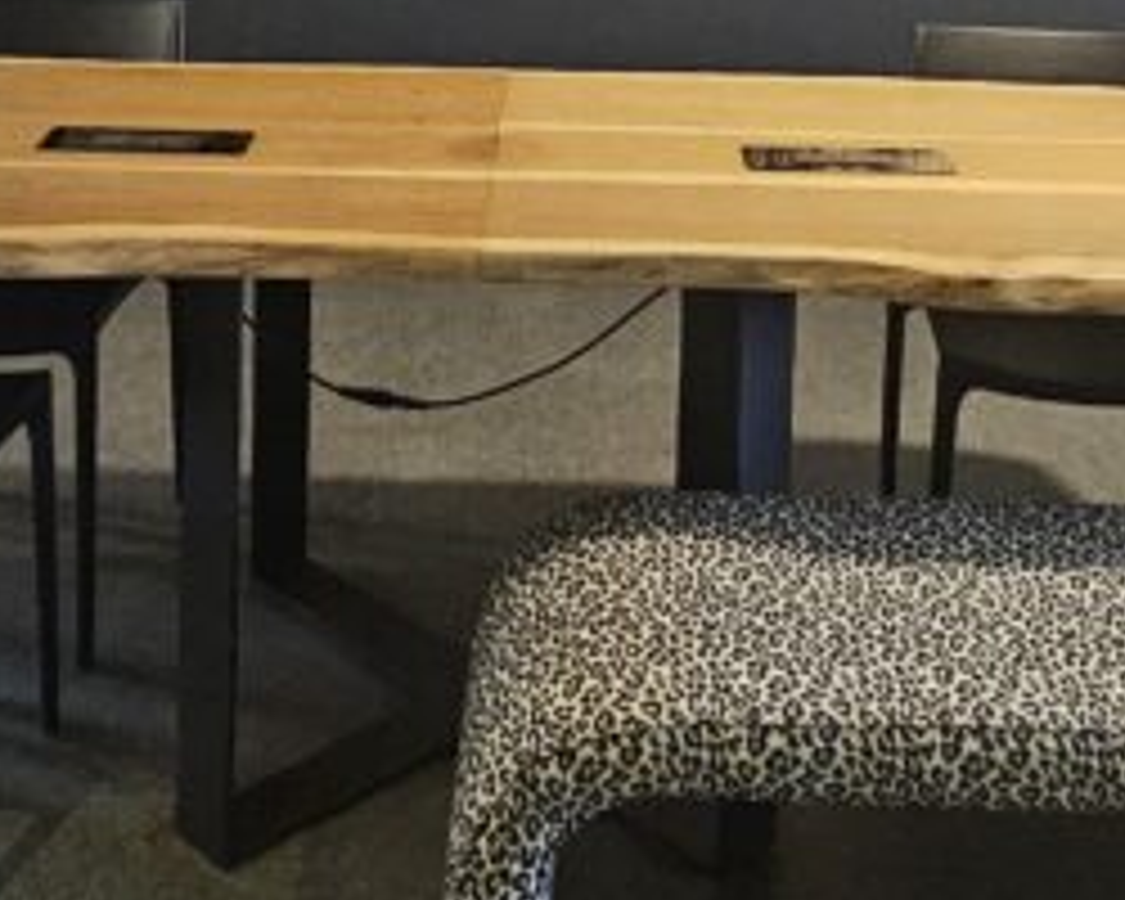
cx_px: 554
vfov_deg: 24.8
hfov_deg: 36.0
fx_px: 1731
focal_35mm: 52
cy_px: -306
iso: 640
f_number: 2.2
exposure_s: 1/33
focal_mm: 2.2
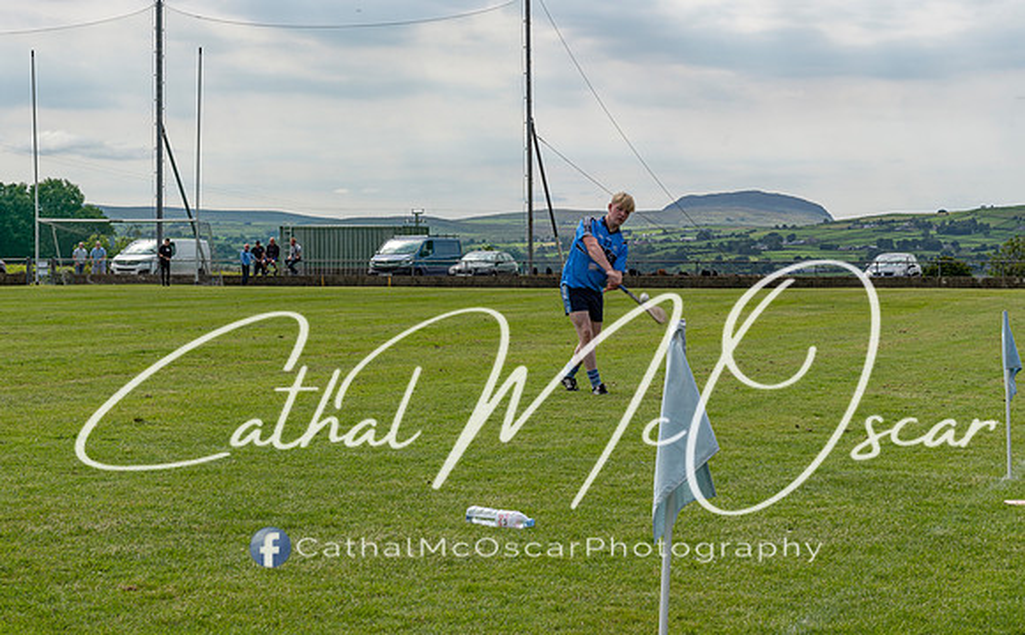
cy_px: 241
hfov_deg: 24.2
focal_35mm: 86
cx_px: 600
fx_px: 2386
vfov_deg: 15.1
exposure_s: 1/100
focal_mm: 70
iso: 100
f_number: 8
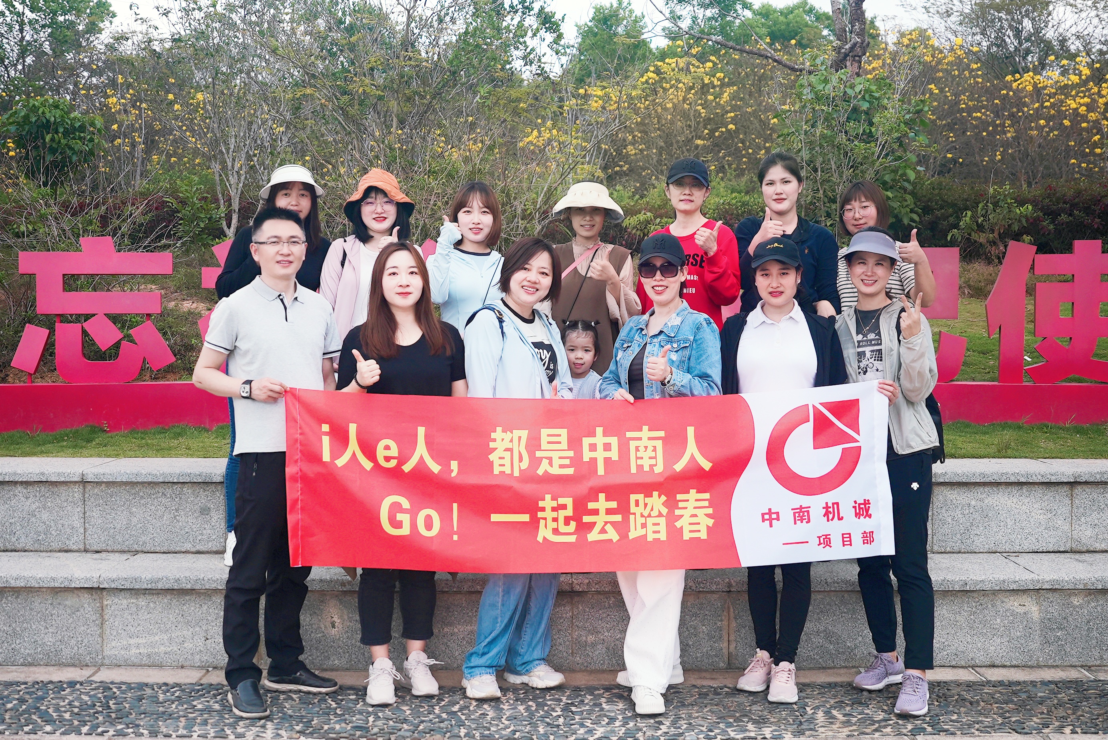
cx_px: 554
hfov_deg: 53.1
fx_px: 1108
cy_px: 370
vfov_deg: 36.9
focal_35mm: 36
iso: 100
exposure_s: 1/100
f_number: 2.8
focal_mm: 24
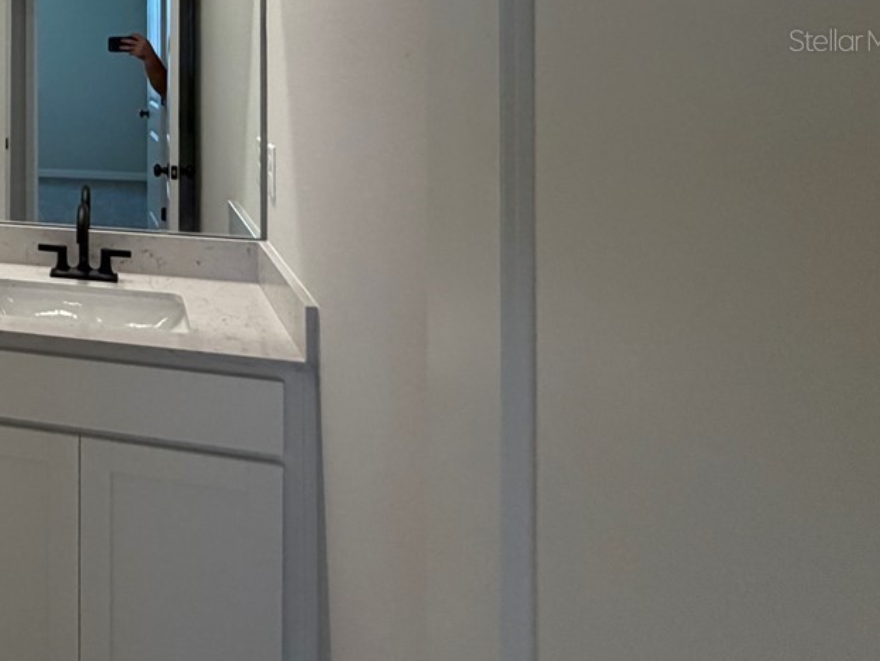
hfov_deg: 37.1
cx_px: -209
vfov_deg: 36.6
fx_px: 916
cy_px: 40
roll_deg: -0.4
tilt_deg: +0.7
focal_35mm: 36
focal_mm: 2.22
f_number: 2.2
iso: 250
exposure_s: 1/120
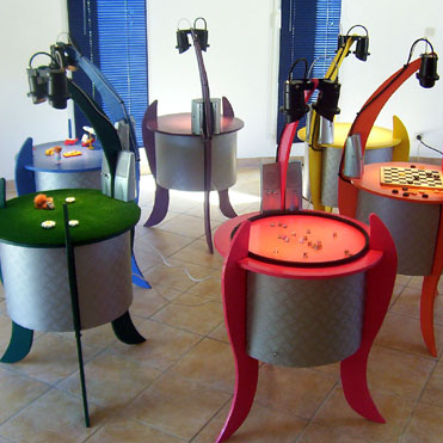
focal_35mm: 43
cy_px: 223
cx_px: 232
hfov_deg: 39.2
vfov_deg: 39.2
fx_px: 623
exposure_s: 1/34.5
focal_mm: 5.54
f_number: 2.76
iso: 100
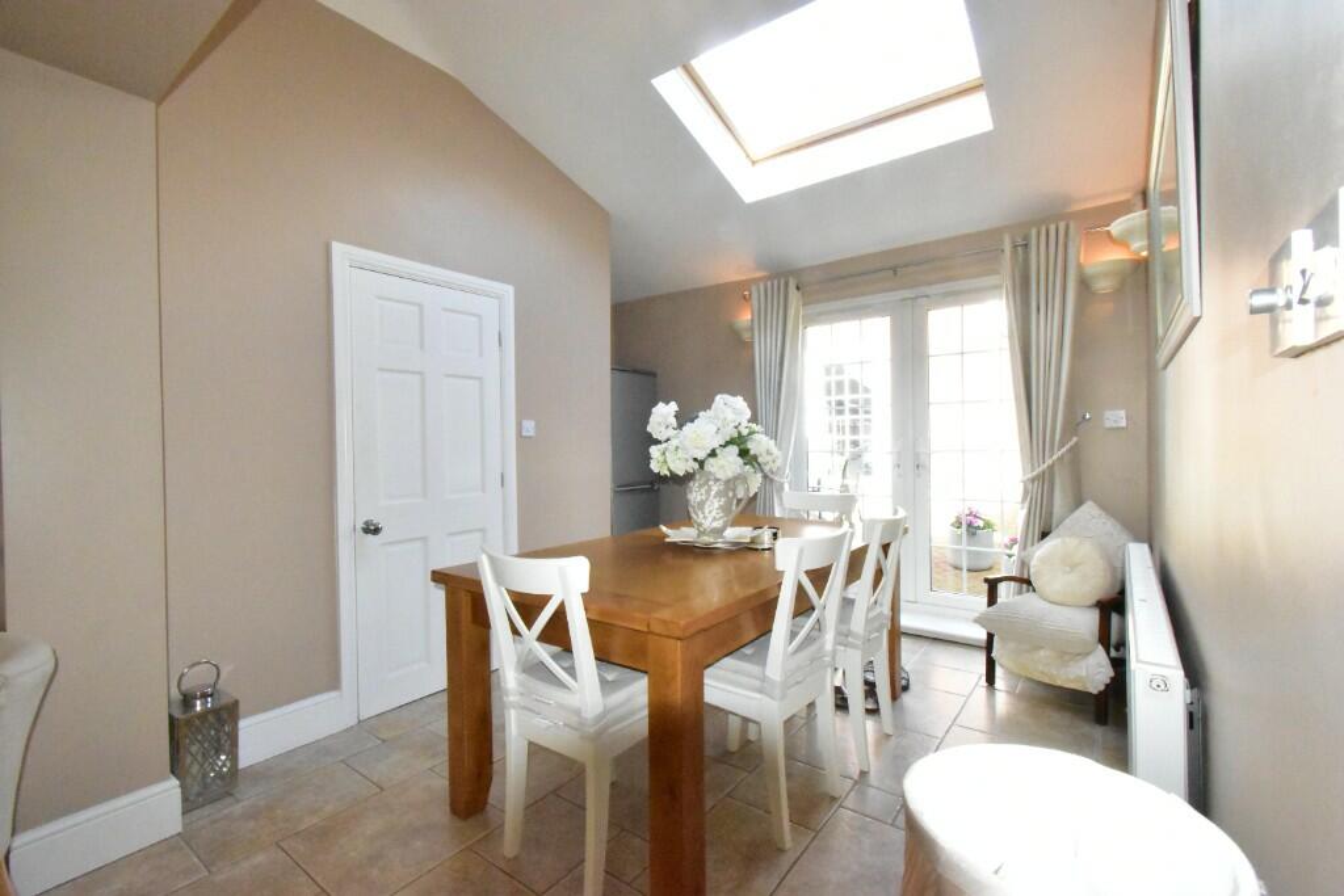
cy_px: 448
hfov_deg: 100.4
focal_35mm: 15
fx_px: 560
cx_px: 672
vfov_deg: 77.3
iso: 12800
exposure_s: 1/200
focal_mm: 10
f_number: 16
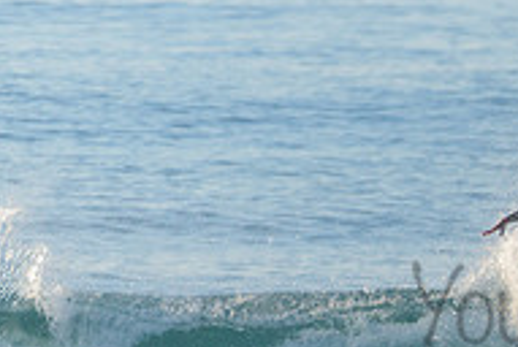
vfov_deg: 0.9
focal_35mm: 1515
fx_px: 21833
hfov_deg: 1.4
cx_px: 692
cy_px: 281
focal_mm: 500
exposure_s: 1/2000
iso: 360
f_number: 5.6
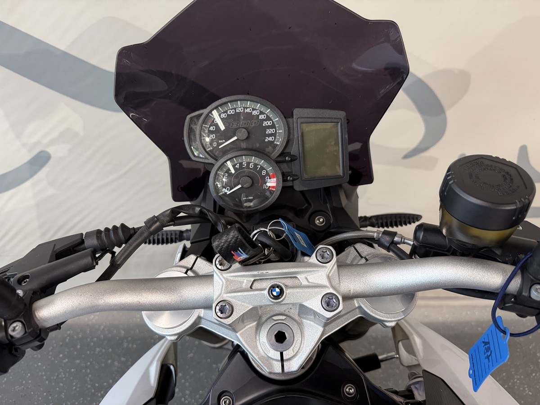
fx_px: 374
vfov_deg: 56.8
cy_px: 202
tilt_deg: -38.8
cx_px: 270
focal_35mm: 24
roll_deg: -9.7
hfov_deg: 71.6
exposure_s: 1/100
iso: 200
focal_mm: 6.76
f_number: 1.78
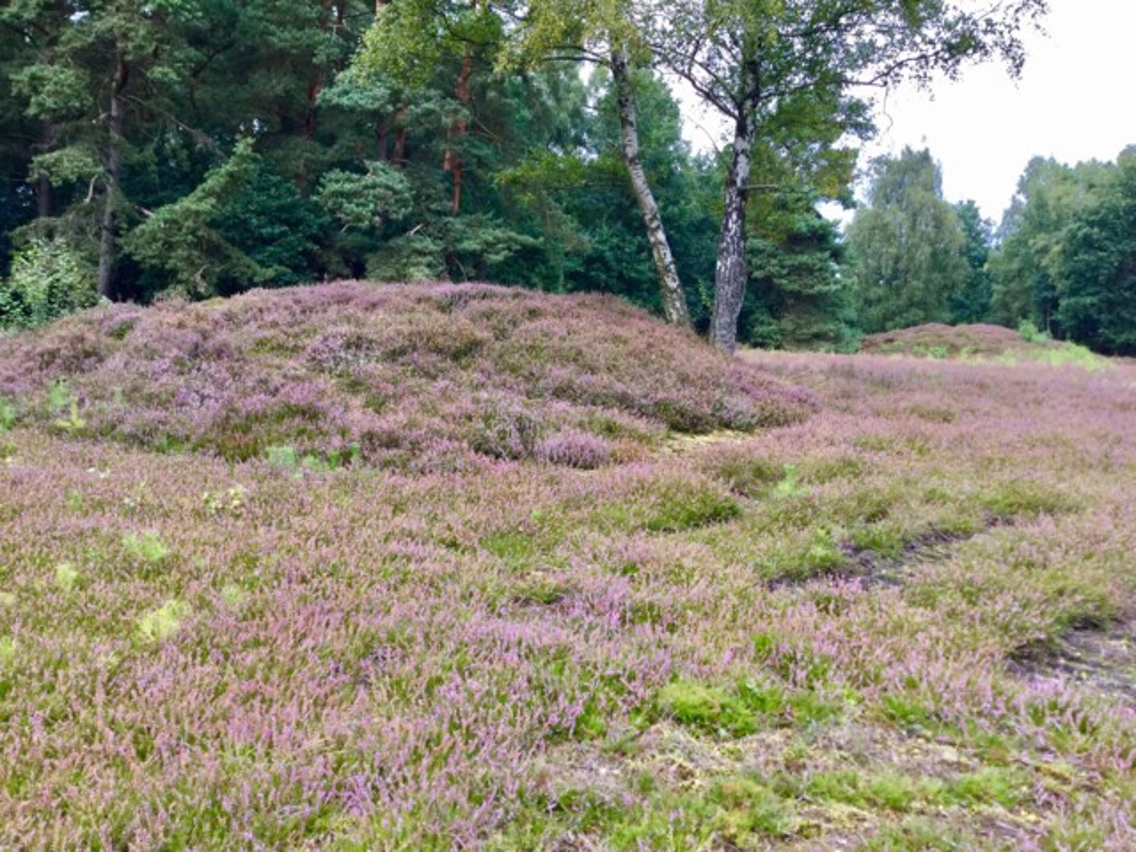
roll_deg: -3.3
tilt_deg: -10.5
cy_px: 426
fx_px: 1017
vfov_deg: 45.4
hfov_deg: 58.4
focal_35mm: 31
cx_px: 568
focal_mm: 3.3
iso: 25
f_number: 2.4
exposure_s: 1/228
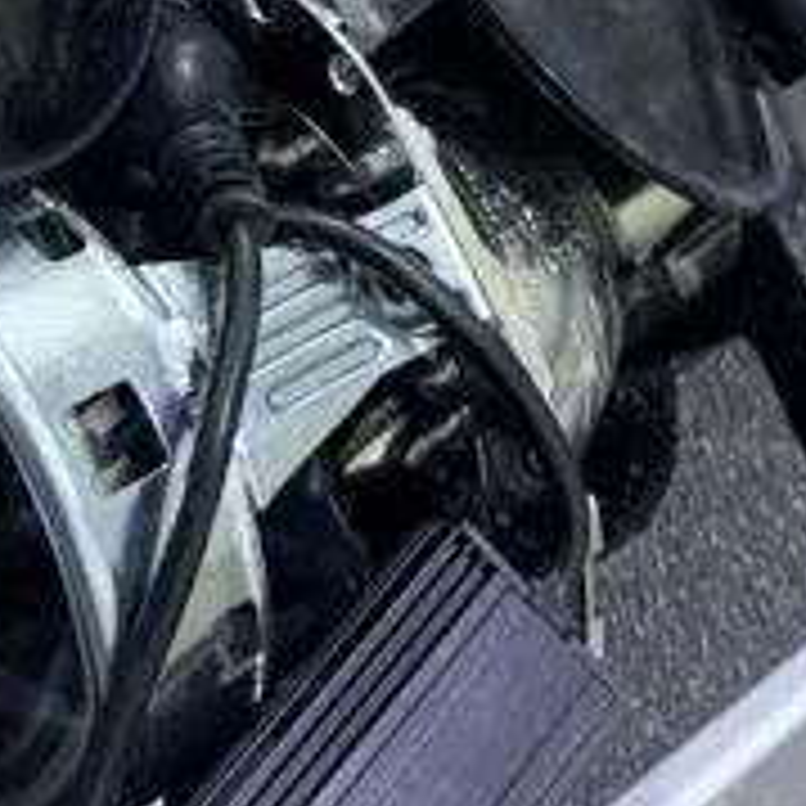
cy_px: -45
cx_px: 216
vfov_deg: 21.7
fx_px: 2002
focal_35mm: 76
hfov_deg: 22.6
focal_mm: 6.76
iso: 250
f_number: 1.78
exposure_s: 1/60
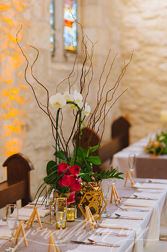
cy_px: 126
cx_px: 82
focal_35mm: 87
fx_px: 607
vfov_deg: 23.4
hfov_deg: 15.7
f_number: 2
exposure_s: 1/50
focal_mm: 85
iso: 800
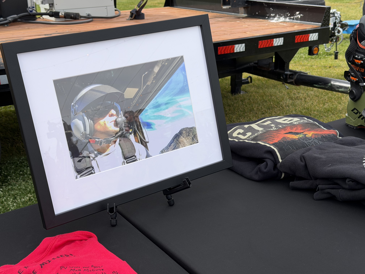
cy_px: 137
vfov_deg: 30.3
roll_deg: +0.9
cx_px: 182
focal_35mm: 48
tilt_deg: -20.7
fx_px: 506
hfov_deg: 39.7
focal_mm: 6.76
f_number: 1.78
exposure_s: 1/2762
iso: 64
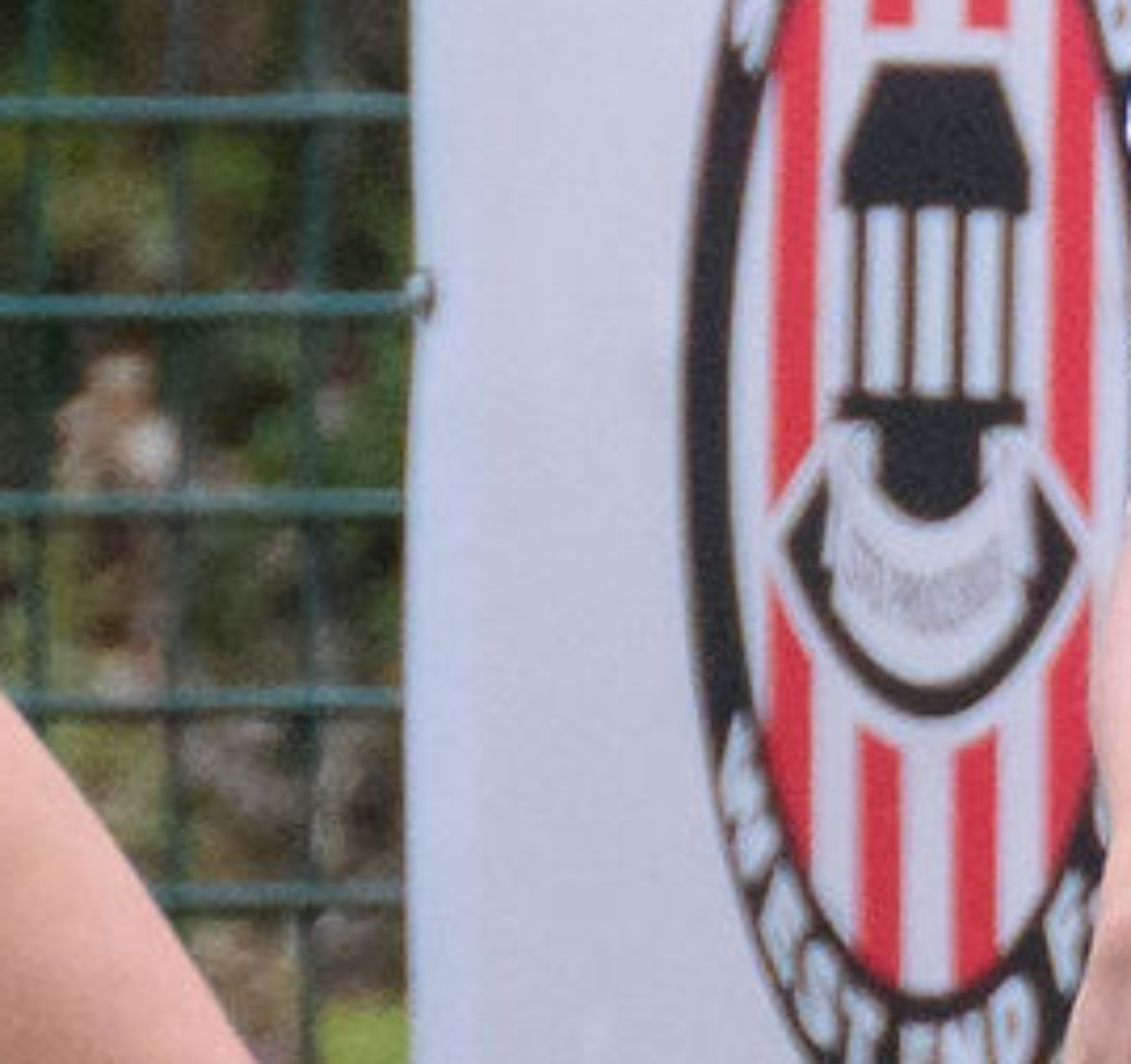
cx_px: 2763
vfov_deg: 0.3
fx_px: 228141
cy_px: 931
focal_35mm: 6358
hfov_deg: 0.3
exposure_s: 1/1250
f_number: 5.6
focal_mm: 400
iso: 1400
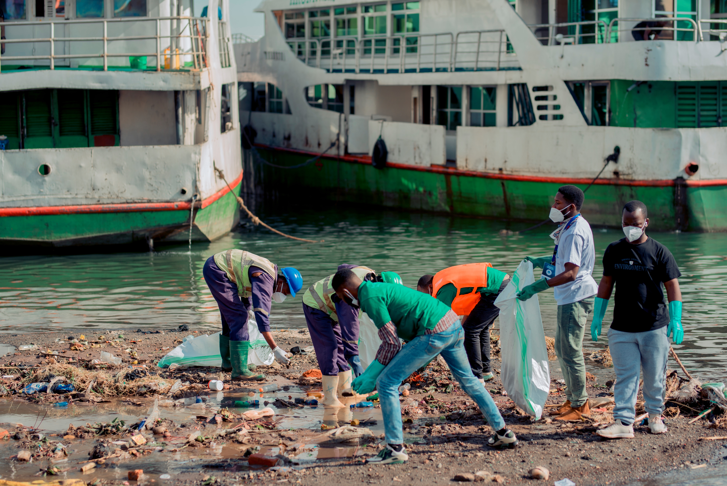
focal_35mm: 85
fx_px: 1717
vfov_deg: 16.1
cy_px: 243
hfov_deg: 23.9
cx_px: 364
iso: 100
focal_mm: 85
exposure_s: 1/1250
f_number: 2.5
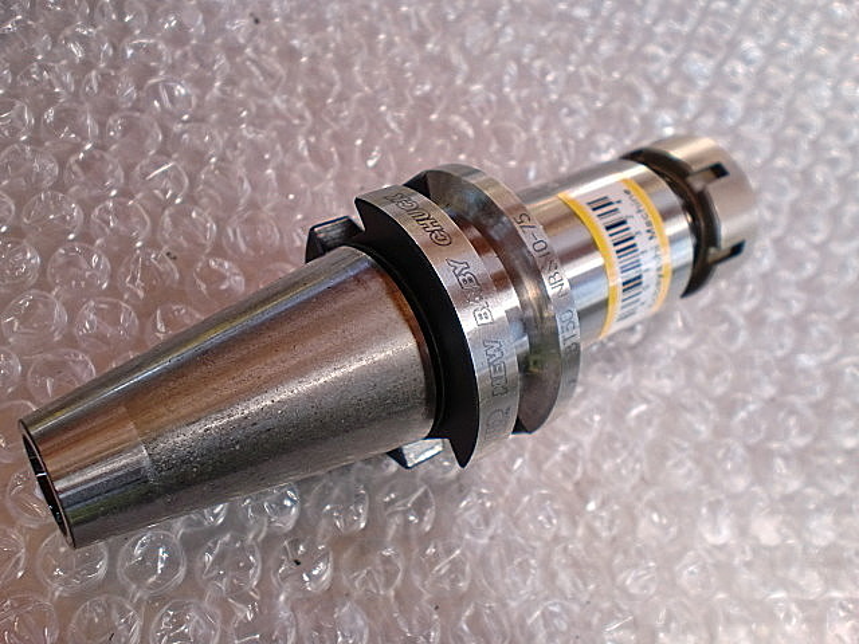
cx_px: 430
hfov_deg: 52.6
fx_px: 869
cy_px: 322
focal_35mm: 35
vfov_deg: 40.7
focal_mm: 6.3
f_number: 3.1
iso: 80
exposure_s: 1/60
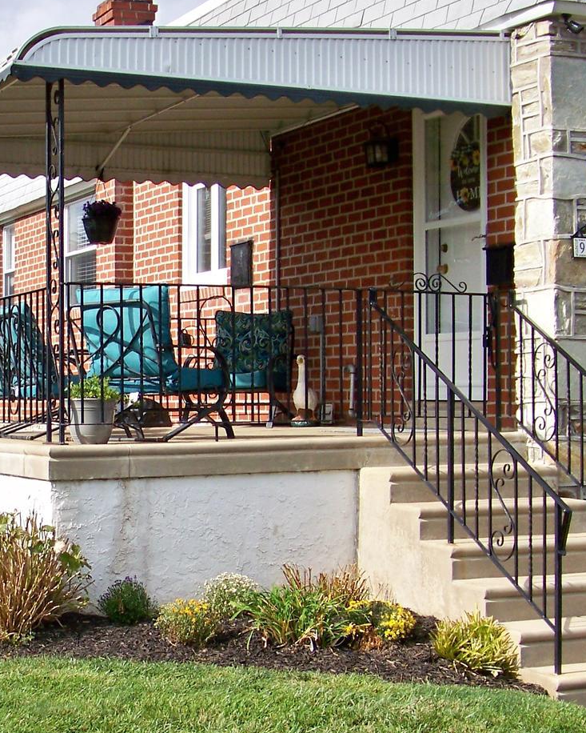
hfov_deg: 20.9
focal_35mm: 72
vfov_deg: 26.2
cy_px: 526
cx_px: 83
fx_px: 1561
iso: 100
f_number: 2.8
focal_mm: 5.85
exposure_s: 1/1000
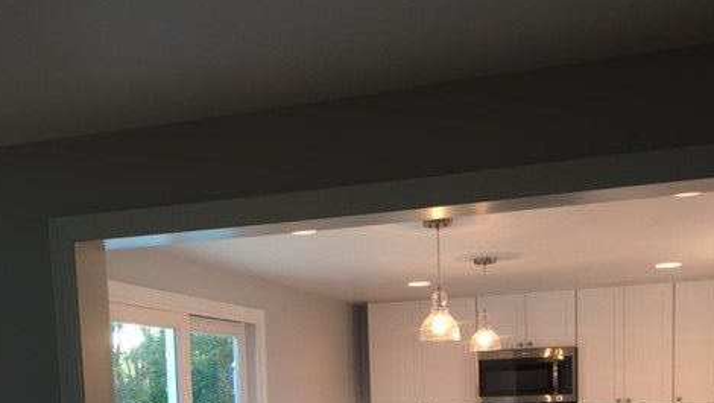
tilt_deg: -4.4
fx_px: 815
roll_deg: +1.6
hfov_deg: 47.3
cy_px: 458
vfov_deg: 25.5
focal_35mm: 43
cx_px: 354
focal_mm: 4.15
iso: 100
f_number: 2.2
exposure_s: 1/30
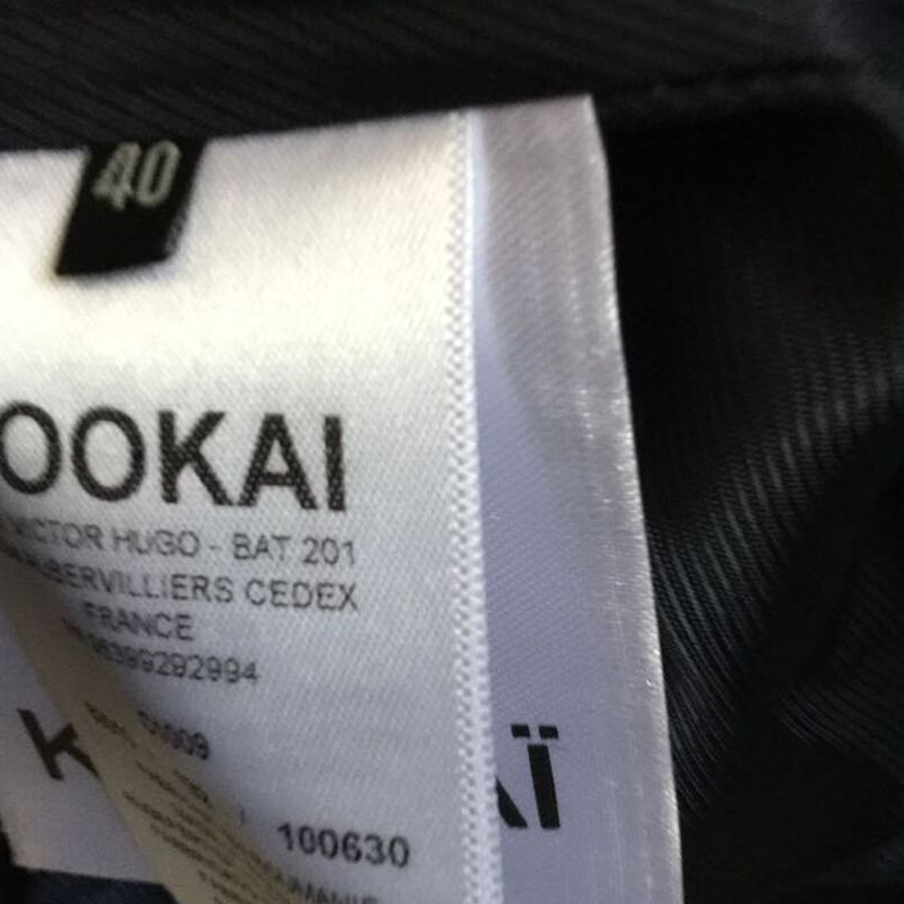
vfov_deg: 39.2
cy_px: 477
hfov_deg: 39.0
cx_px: 547
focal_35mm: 43
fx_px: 1270
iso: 125
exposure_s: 1/17
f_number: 2.2
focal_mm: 4.15
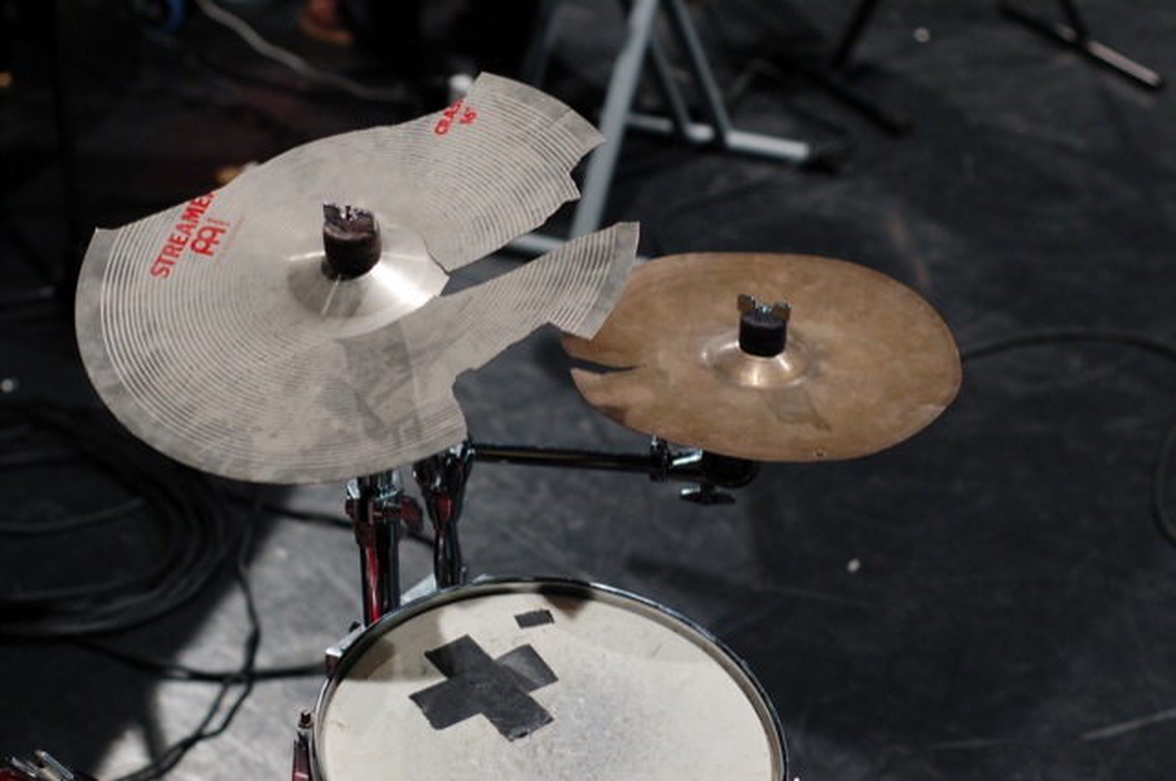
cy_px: 390
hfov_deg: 27.0
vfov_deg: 18.1
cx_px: 588
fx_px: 2447
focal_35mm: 75
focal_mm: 50
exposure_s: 1/40
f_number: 3.5
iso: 800
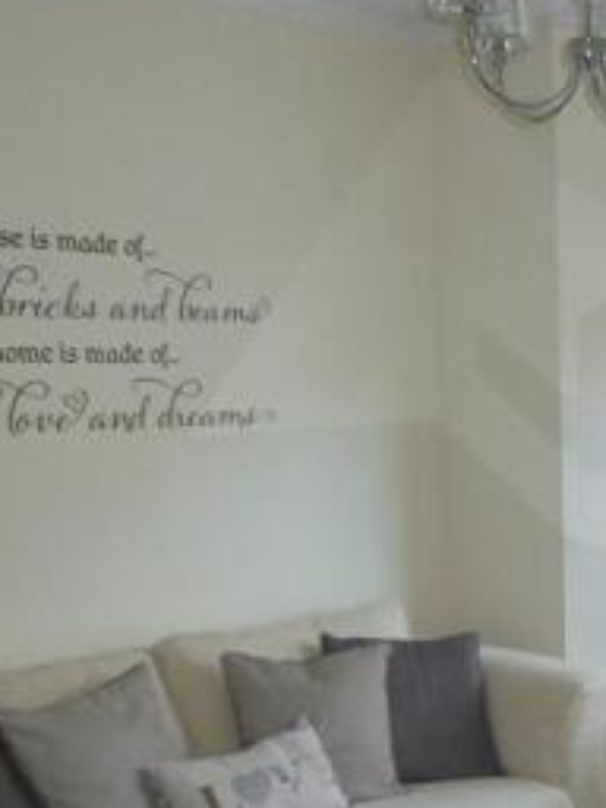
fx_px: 1330
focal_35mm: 57
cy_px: 652
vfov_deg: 32.8
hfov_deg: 24.4
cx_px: 620
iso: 200
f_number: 3.1
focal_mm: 4.5
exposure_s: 1/60
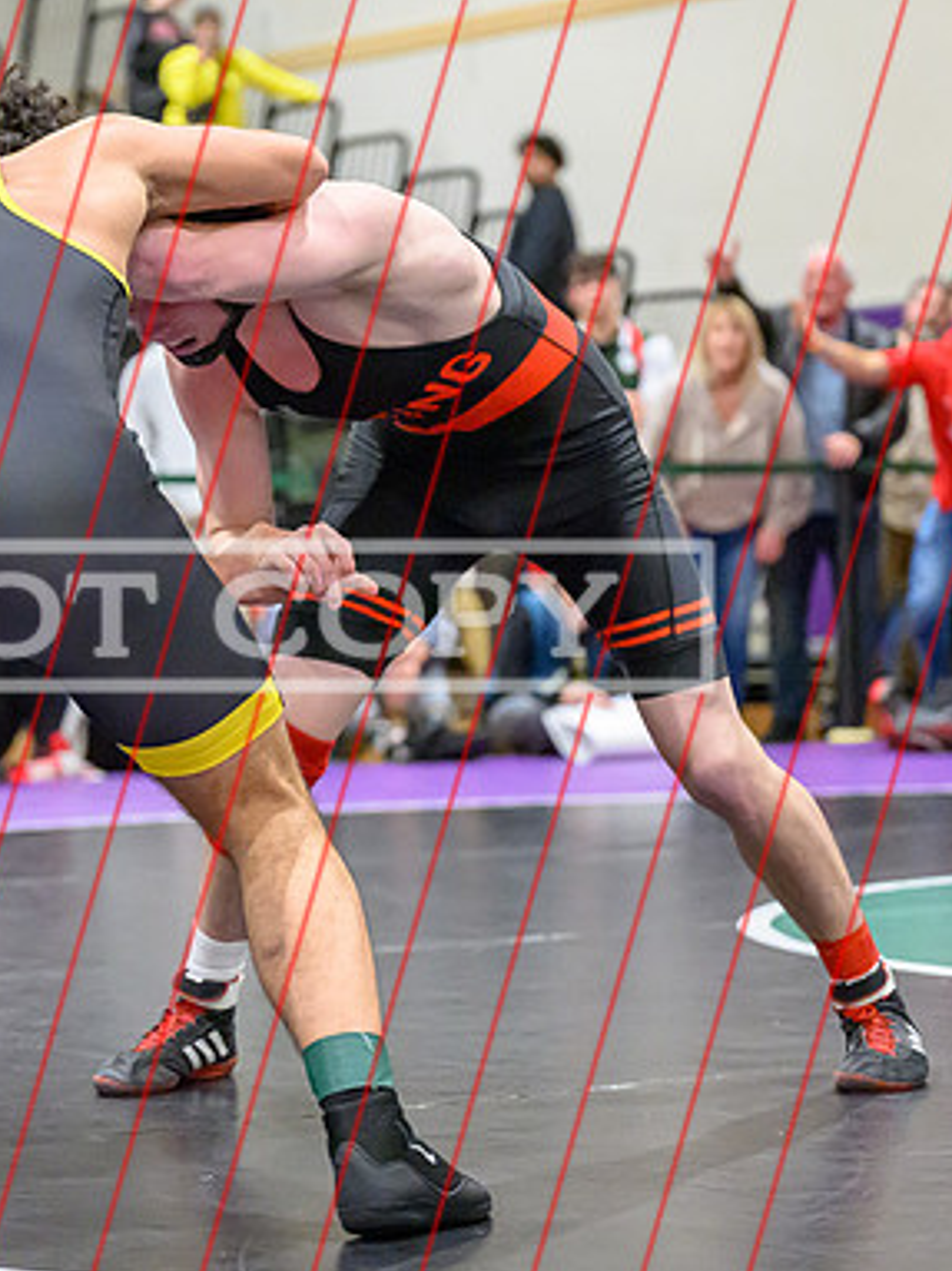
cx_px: 273
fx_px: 4513
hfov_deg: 12.0
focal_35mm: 123
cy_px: 529
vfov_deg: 16.0
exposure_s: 1/800
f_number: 2.8
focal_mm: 70
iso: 16000
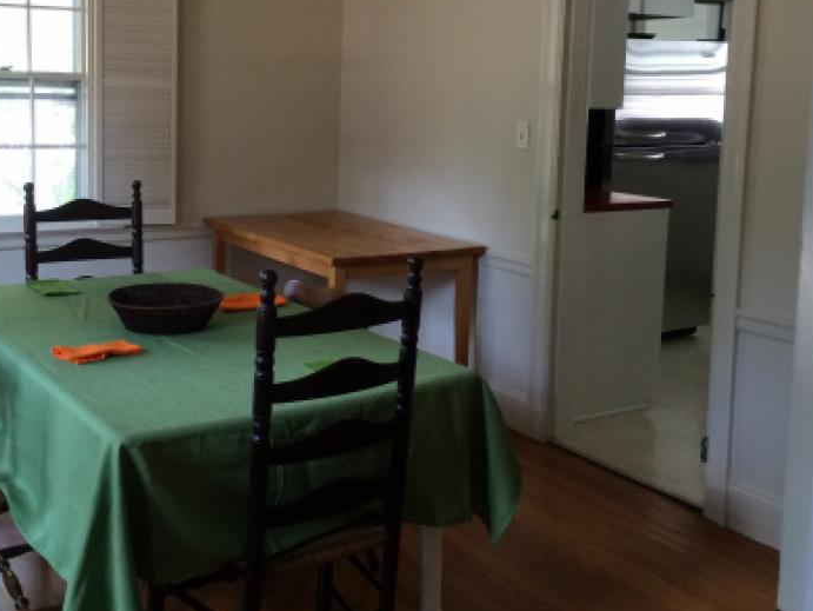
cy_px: 195
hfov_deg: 43.8
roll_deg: -1.3
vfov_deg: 33.3
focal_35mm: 43
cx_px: 360
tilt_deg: -6.9
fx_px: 1010
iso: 50
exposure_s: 1/30
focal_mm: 4.15
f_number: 2.2
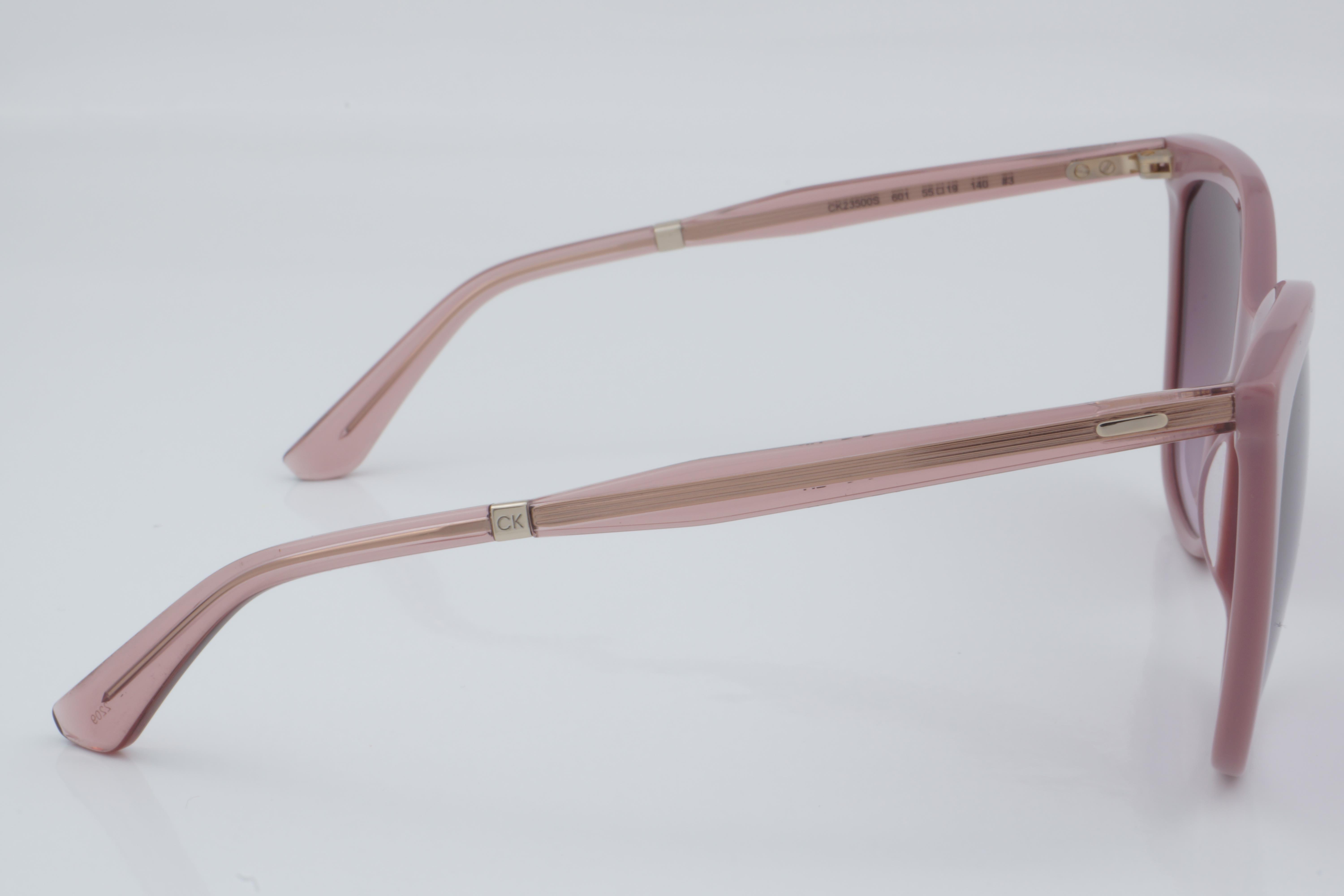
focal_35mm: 75
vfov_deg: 18.2
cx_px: 672
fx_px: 2800
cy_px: 448
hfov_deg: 27.0
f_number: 32
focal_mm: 50
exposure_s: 1/4
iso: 100
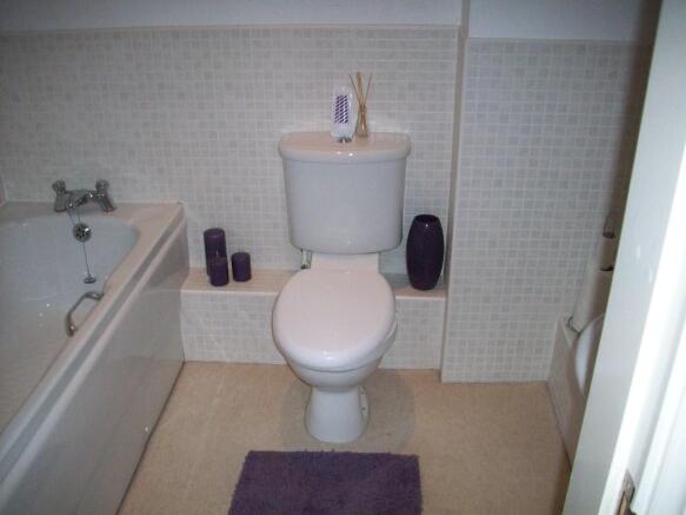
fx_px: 733
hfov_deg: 50.1
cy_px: 258
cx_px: 343
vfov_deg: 38.7
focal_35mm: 37
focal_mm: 6.2
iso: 160
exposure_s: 1/45
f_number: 2.8
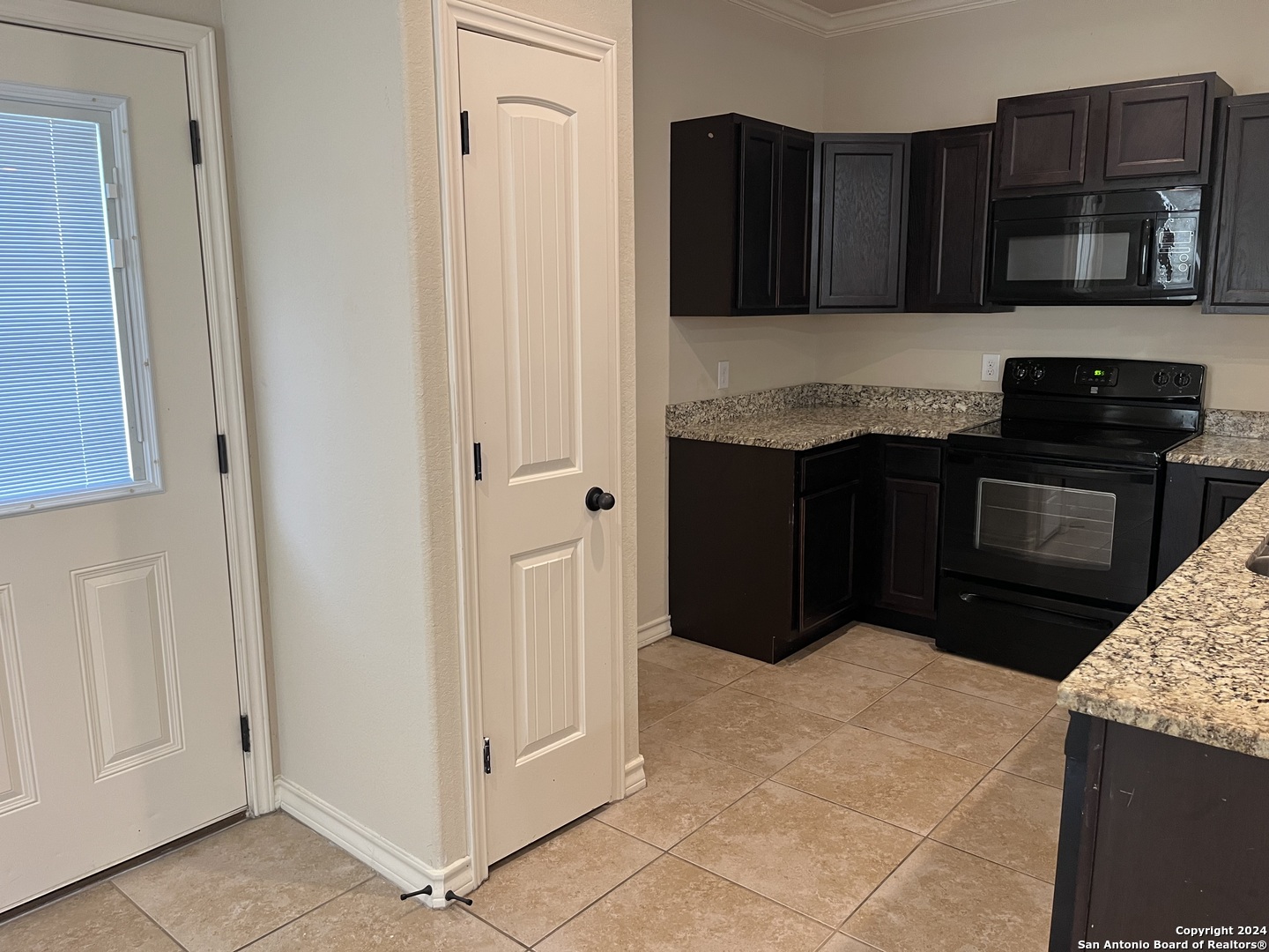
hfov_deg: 67.3
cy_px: 476
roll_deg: -0.2
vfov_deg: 53.1
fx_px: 953
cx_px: 634
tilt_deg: -9.8
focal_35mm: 26
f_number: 1.6
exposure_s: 1/60
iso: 125
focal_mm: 5.1
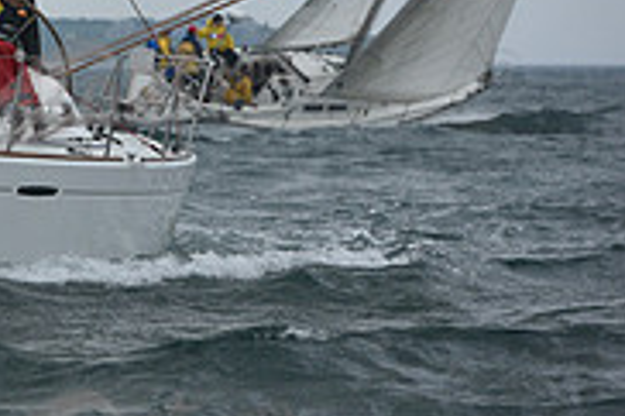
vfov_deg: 2.4
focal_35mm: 574
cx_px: -367
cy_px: -19
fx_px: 9956
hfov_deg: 3.6
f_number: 7.1
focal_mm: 180
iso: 320
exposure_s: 1/1000
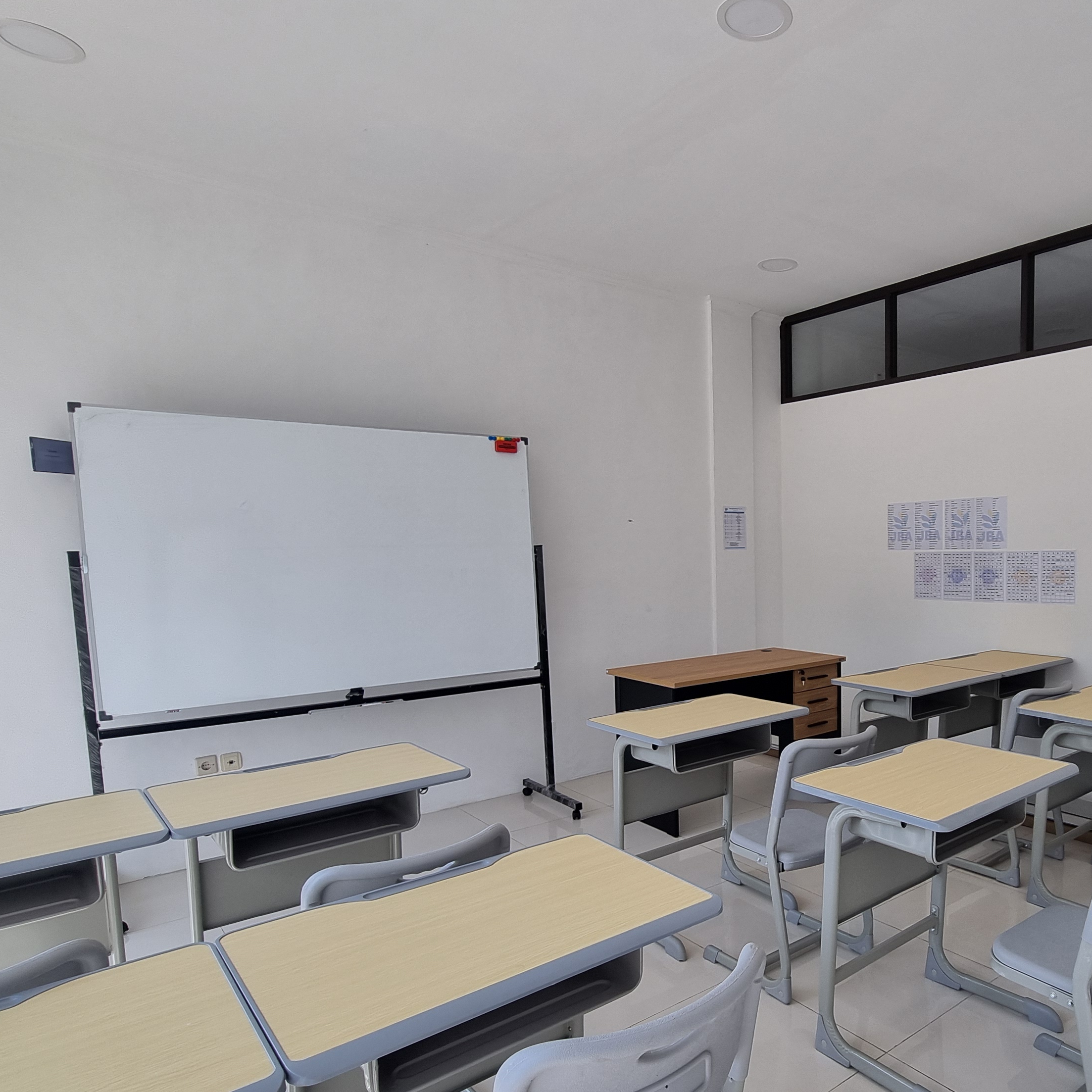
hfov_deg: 69.0
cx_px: 770
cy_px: 624
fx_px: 749
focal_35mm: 21
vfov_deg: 71.8
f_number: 2.2
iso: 50
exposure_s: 1/435
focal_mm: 2.2
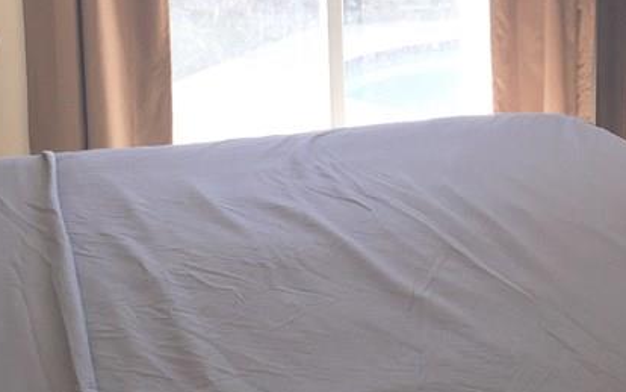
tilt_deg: -10.1
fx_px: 1297
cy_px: 112
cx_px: 463
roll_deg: +0.3
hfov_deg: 26.8
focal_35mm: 76
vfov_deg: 17.1
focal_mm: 4.15
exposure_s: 1/60
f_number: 2.2
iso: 32
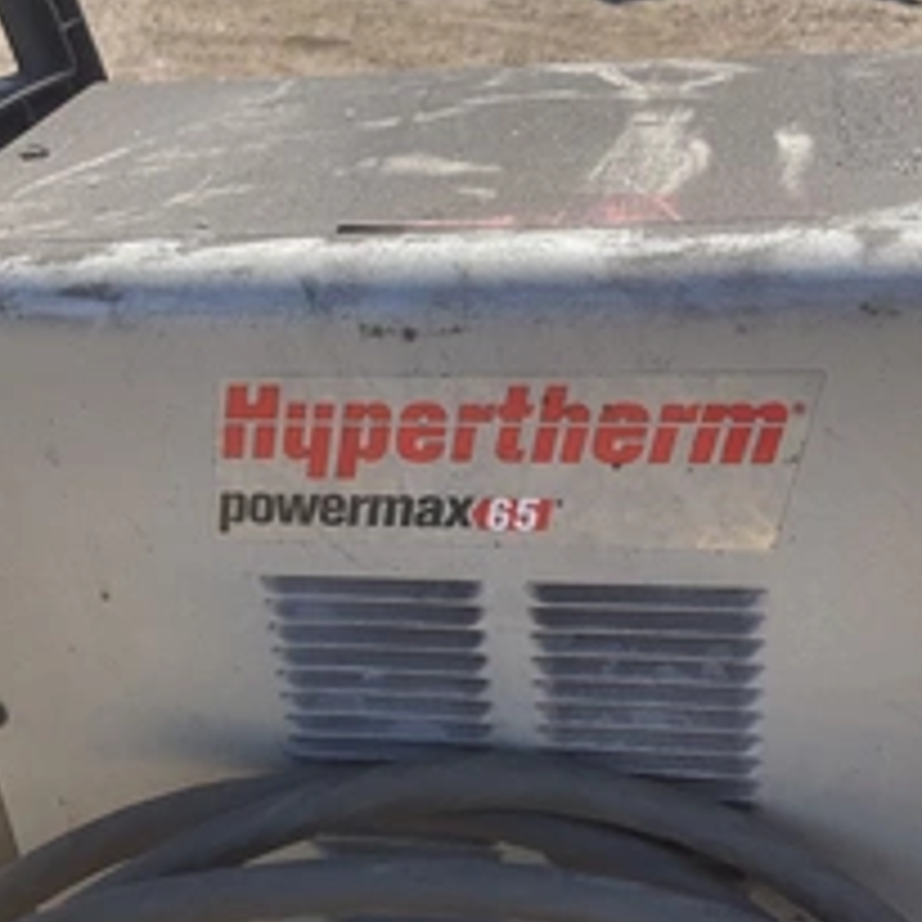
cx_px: 463
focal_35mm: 50
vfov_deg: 33.7
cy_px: 625
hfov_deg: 34.0
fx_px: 1507
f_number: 1.8
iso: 25
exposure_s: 1/613
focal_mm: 3
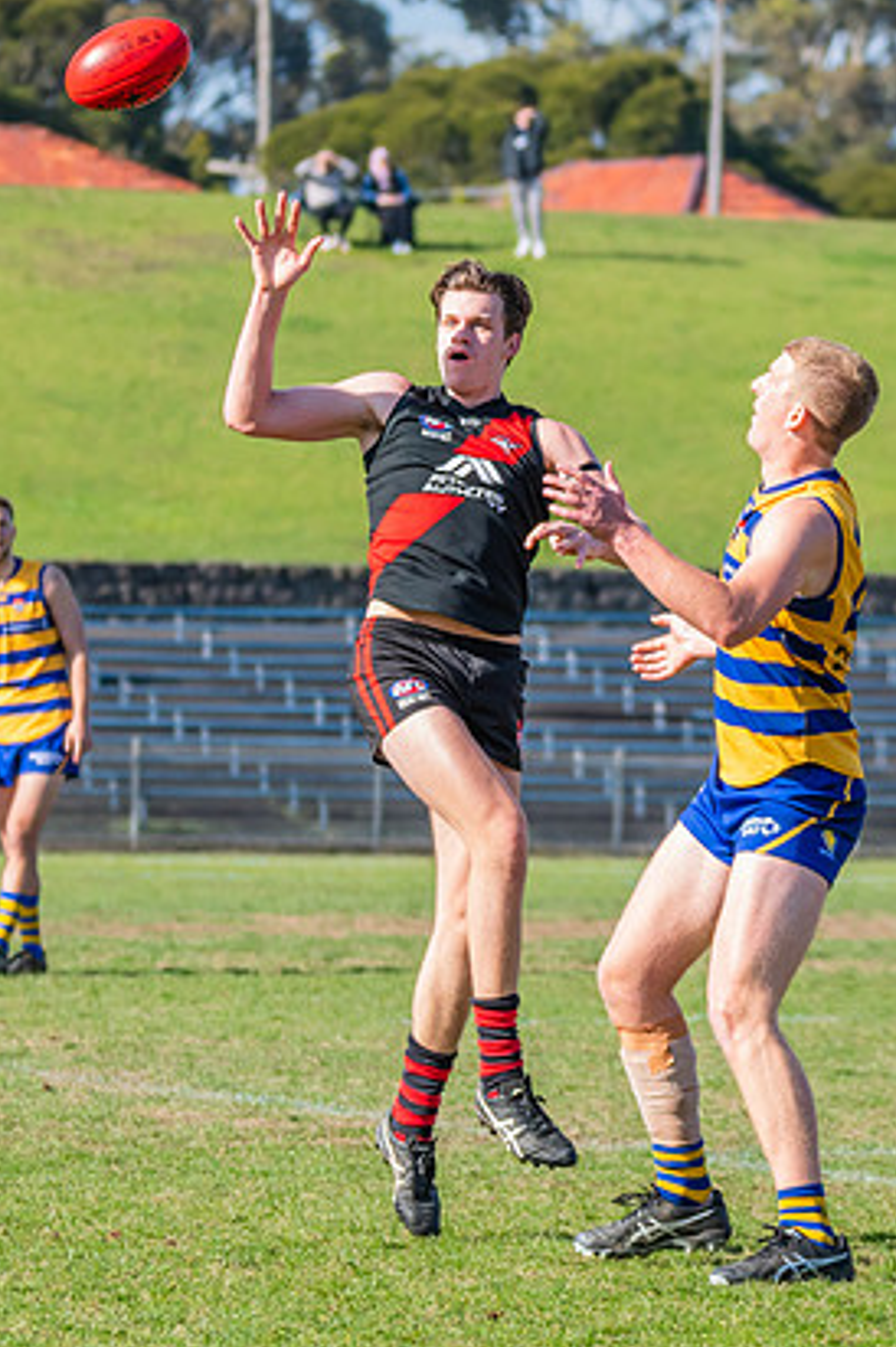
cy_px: 562
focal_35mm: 335
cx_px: 340
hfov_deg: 4.1
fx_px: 12527
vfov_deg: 6.2
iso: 500
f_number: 5.6
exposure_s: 1/1600
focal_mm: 150
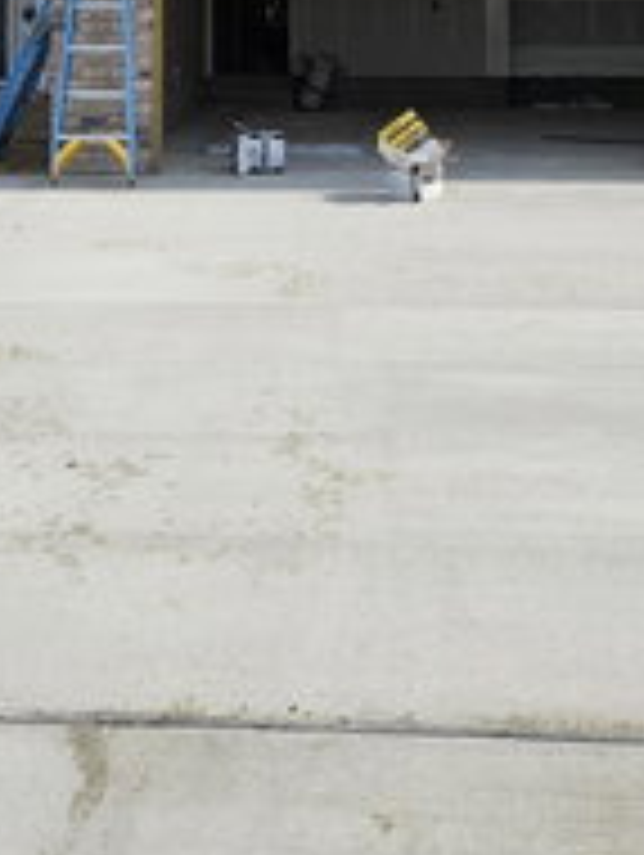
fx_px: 1436
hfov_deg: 25.3
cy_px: -36
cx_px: 306
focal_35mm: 58
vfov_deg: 30.4
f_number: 1.8
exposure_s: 1/3034
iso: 25
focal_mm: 5.4
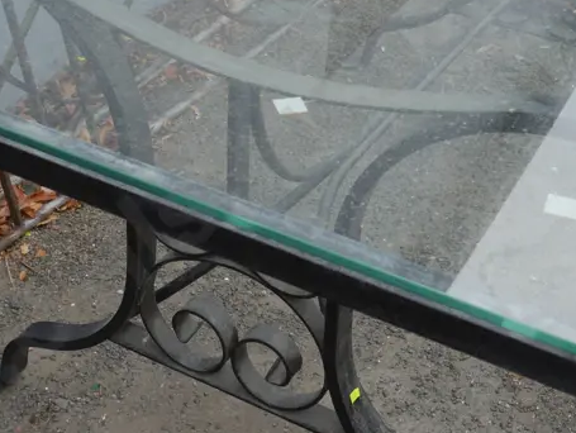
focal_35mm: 63
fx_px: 1049
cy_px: 135
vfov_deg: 23.2
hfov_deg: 30.7
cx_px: 294
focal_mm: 14
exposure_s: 1/160
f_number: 4.5
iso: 200
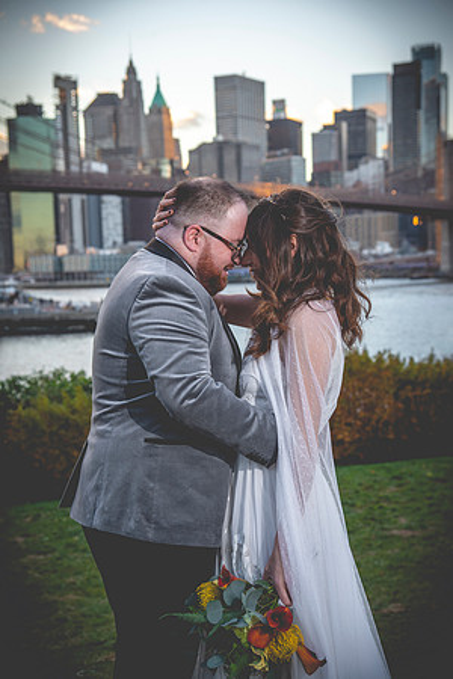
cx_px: 226
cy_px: 340
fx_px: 1227
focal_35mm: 65
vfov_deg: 31.0
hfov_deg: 20.9
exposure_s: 1/125
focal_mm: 65
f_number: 5
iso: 125
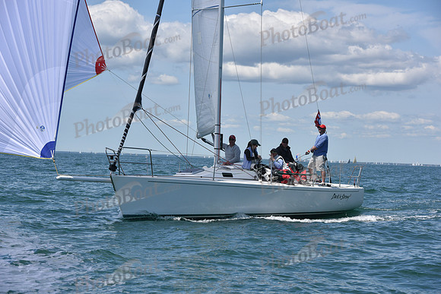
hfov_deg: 20.4
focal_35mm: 100
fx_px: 1225
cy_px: 147
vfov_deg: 13.7
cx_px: 220
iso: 400
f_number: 8
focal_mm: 100
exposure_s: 1/800
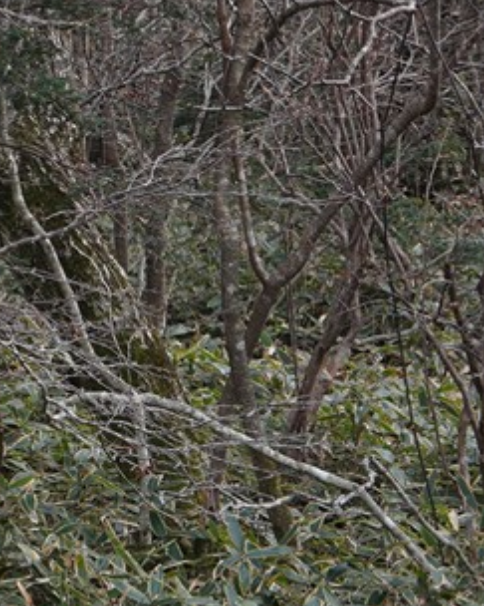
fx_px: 3870
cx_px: -749
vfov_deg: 8.7
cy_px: -363
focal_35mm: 216
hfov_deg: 6.7
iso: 100
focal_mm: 35
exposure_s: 1/100
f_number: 5.6
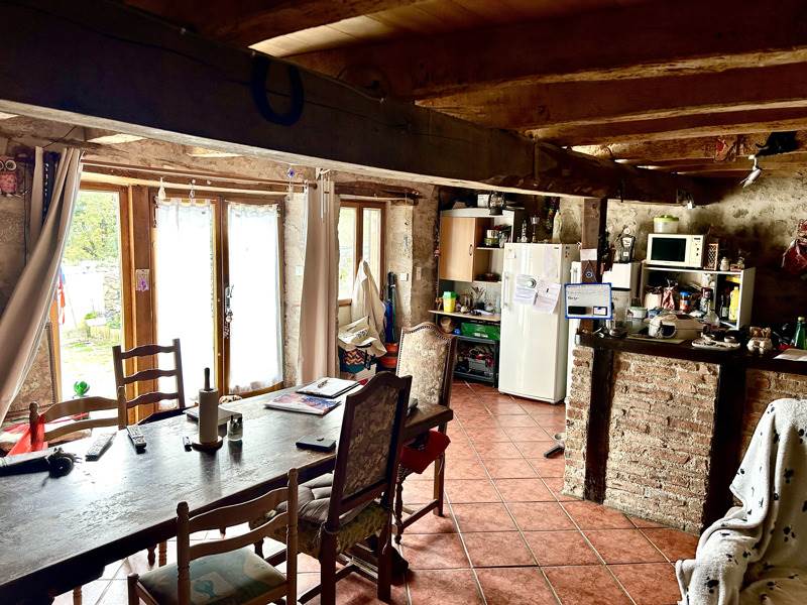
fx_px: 606
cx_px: 404
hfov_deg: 67.3
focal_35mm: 26
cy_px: 302
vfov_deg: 53.1
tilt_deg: -7.5
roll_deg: -0.6
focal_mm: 5.7
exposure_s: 1/121
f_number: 1.5
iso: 125
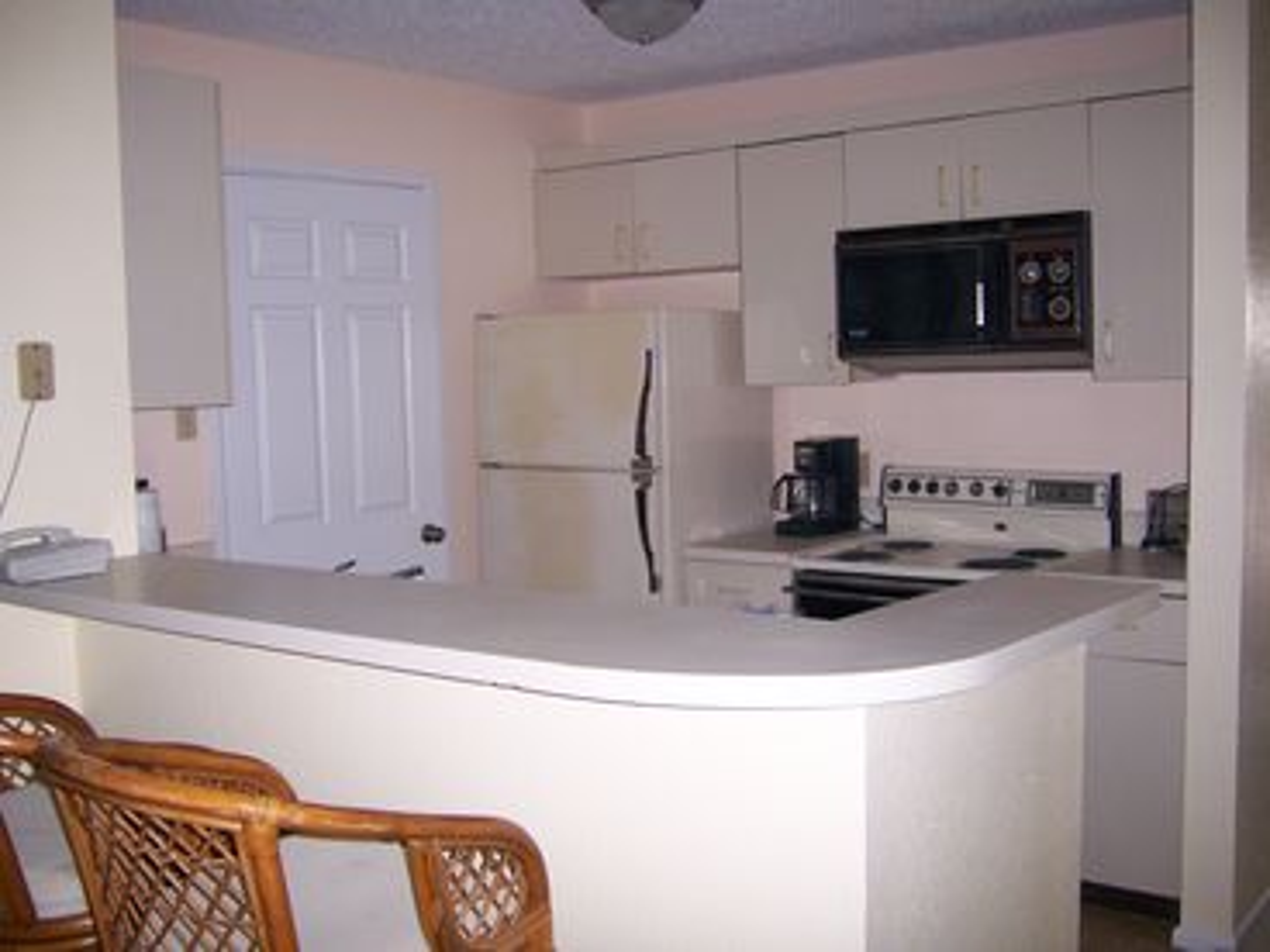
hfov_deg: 51.4
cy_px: 476
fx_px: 1321
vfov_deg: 39.7
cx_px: 635
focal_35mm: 36
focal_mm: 6
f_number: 2.8
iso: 125
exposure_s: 1/60
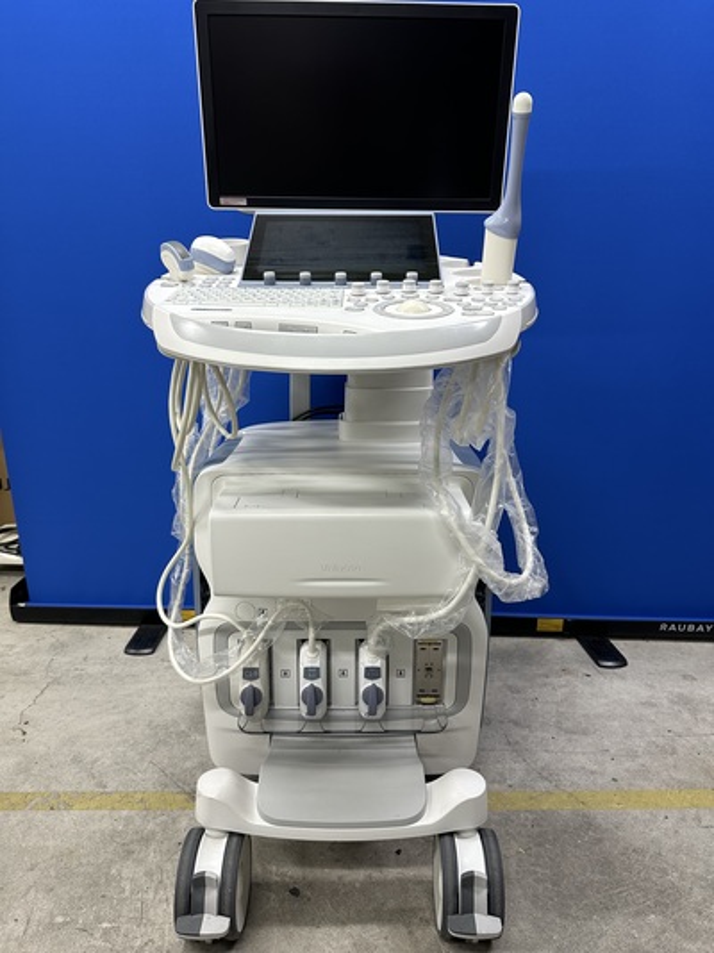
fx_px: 661
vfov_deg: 71.6
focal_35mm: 24
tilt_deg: -15.8
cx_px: 357
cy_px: 476
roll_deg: -0.8
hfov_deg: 56.8
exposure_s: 1/120
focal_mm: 6.86
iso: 160
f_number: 1.78
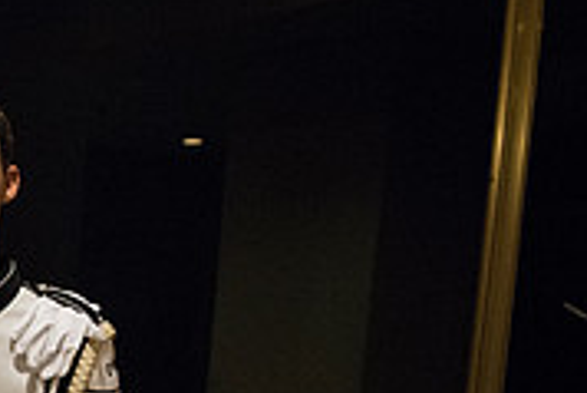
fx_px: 1273
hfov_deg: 20.9
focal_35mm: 78
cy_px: 540
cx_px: -353
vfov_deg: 16.4
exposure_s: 1/125
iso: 10000
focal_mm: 24
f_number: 3.5
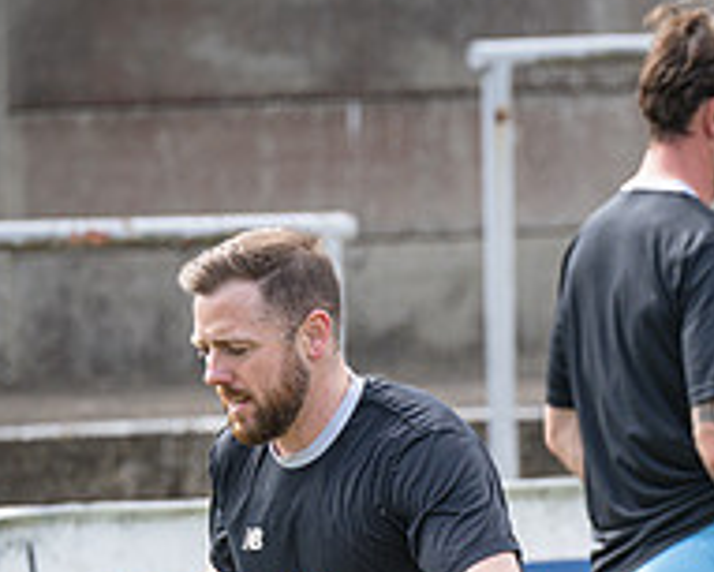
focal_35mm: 694
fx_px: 14673
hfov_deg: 2.8
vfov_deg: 2.2
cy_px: 743
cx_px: 528
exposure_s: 1/1000
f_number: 3.5
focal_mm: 200
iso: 200
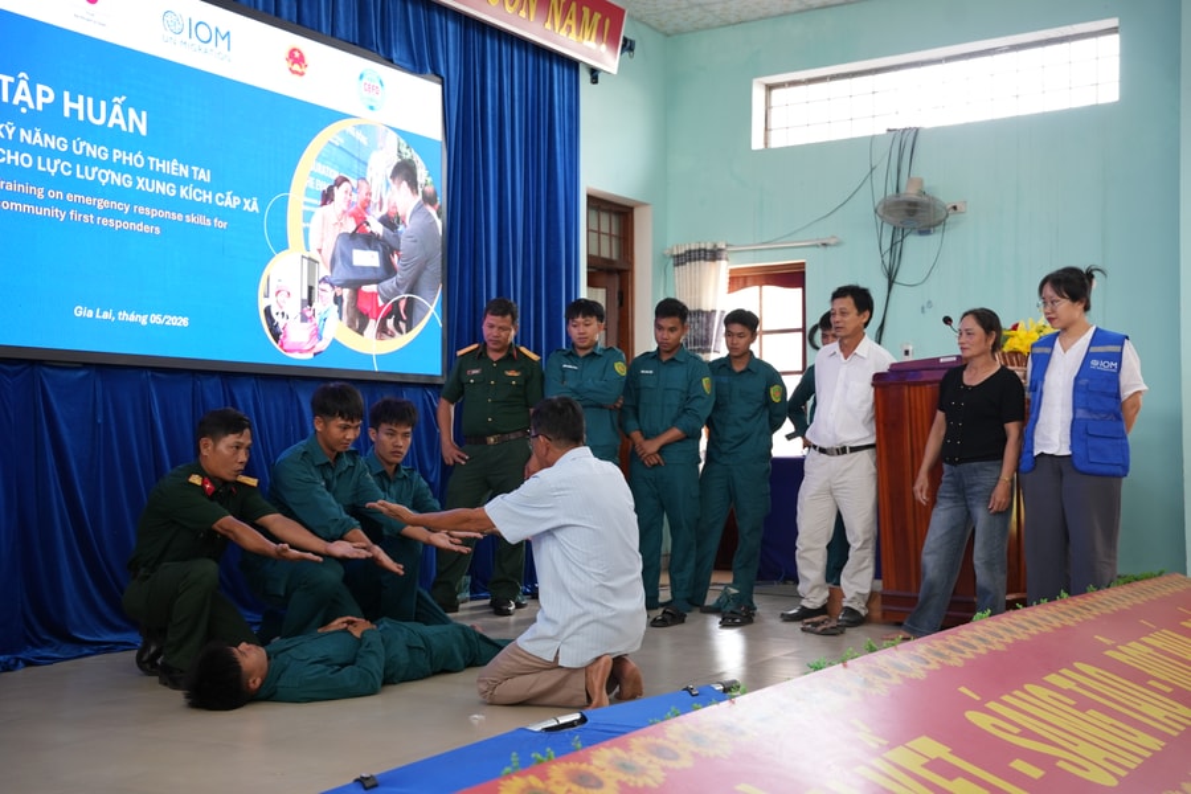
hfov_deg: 44.1
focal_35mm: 44
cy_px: 397
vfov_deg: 30.3
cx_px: 596
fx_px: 1469
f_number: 4
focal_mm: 44.4
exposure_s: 1/60
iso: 500
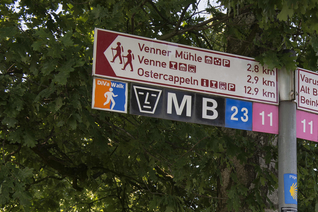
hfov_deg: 28.5
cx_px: 265
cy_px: 183
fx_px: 610
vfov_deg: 19.5
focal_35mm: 69
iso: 200
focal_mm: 38
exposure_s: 1/60
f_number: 7.1
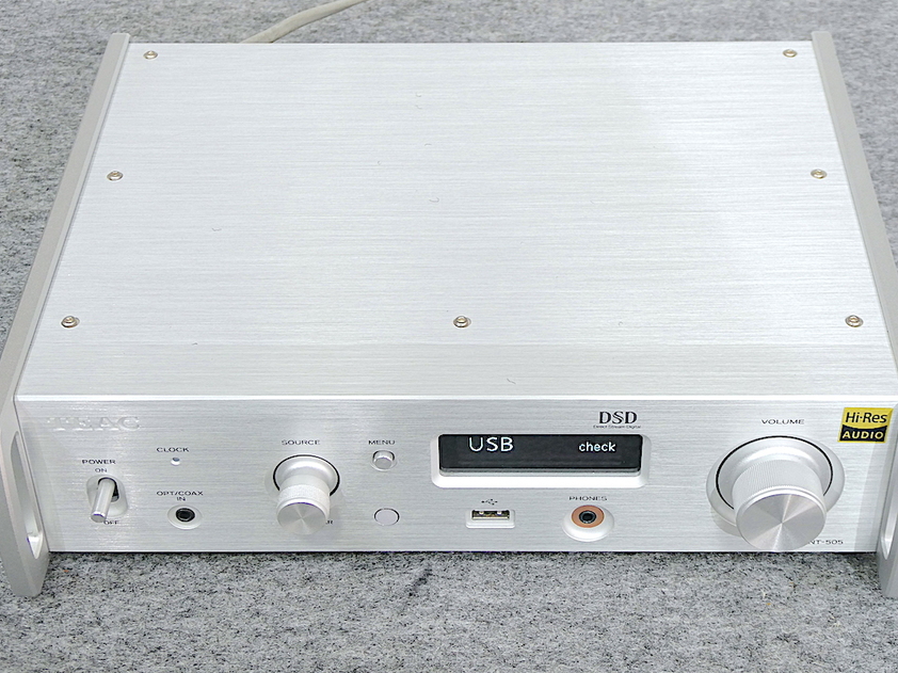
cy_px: 330
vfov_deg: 22.6
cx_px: 459
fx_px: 1686
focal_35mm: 65
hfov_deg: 29.8
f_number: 4.2
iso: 200
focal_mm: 10.3
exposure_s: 1/10
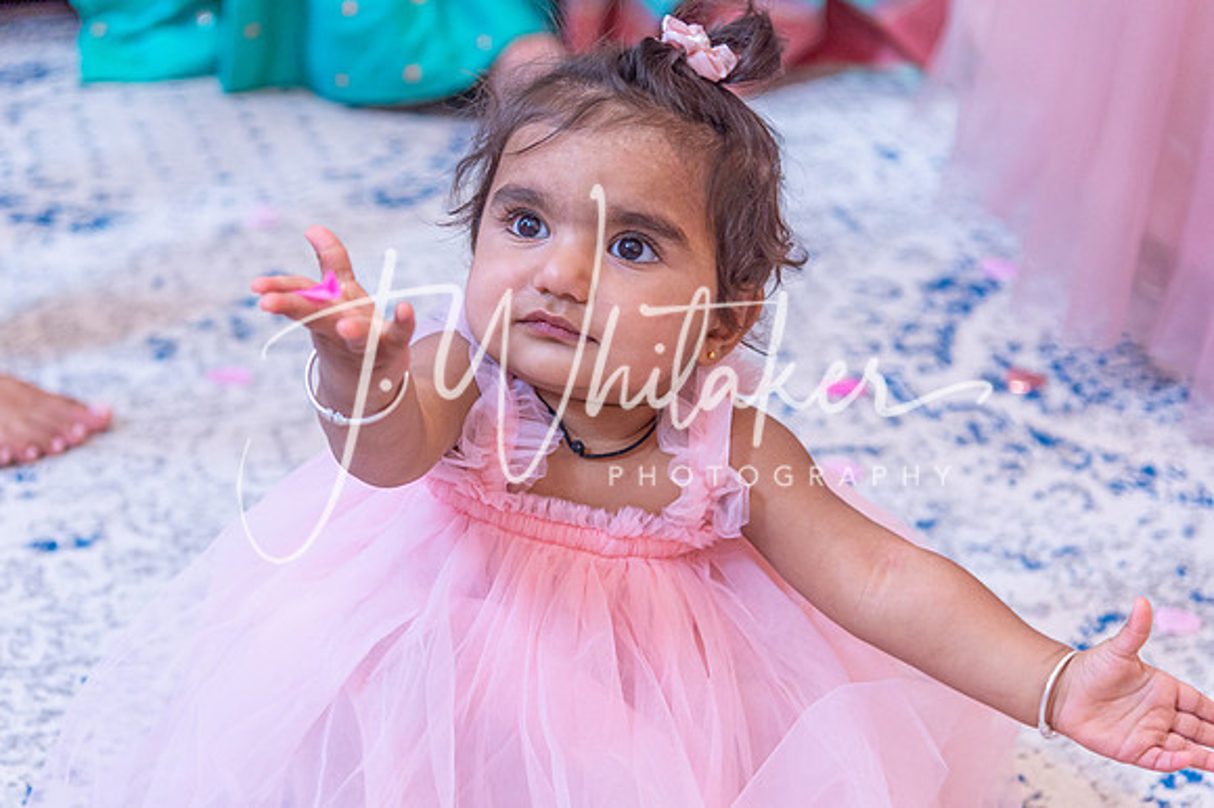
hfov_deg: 21.5
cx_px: 448
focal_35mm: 95
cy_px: 404
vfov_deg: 14.4
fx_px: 3191
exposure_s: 1/160
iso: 800
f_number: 4
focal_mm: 75
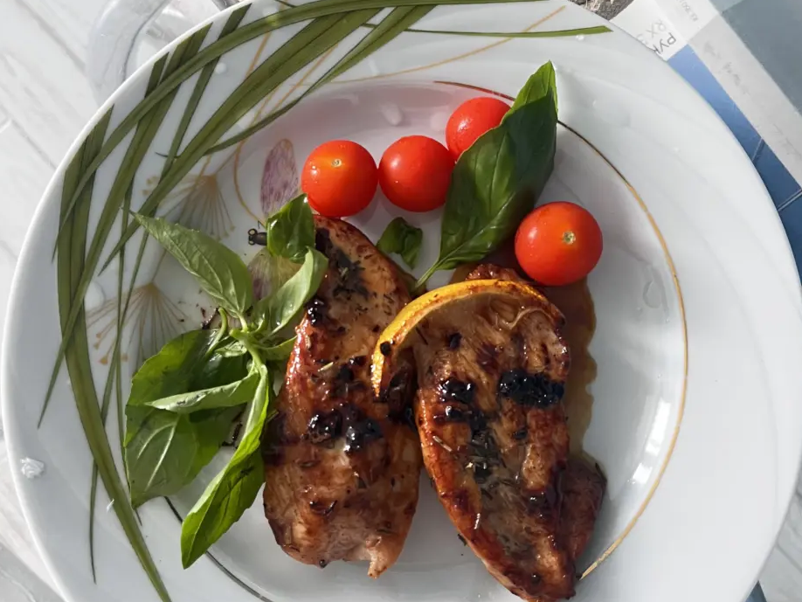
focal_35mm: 29
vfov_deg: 48.2
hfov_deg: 61.6
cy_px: 330
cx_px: 408
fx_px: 672
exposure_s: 1/60
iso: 160
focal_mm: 5.1
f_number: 1.6
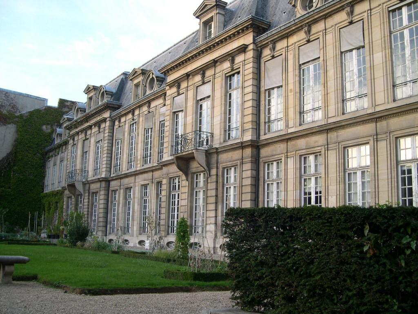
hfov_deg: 49.0
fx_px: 459
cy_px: 157
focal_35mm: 38
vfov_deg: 37.7
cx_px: 209
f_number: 2.8
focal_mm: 8
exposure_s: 1/95.8
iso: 100
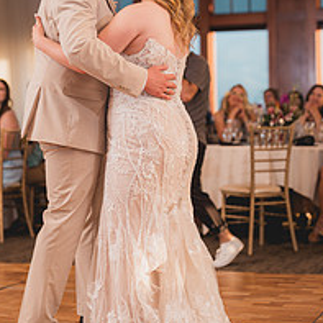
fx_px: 1024
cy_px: 97
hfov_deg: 17.9
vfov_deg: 17.9
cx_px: 134
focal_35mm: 97
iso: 125
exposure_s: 1/250
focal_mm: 50
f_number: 1.8
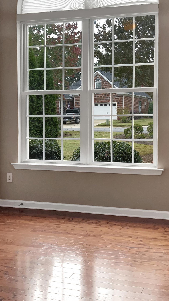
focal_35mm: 43
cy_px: 147
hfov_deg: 27.7
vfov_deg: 47.4
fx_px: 343
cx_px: 69
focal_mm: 3
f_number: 1.8
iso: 50
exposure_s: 1/120
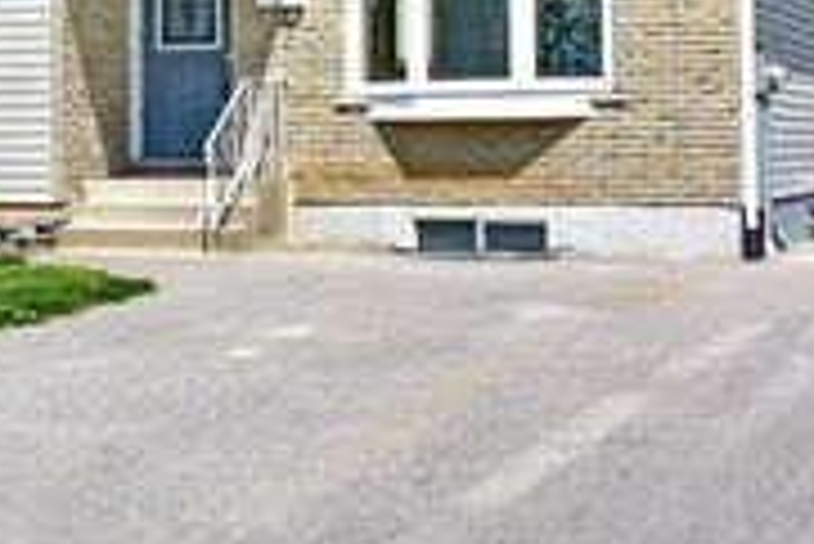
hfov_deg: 21.6
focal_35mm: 91
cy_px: 11
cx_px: 9
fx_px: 2059
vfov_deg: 14.8
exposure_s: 1/400
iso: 125
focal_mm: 22
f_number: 10
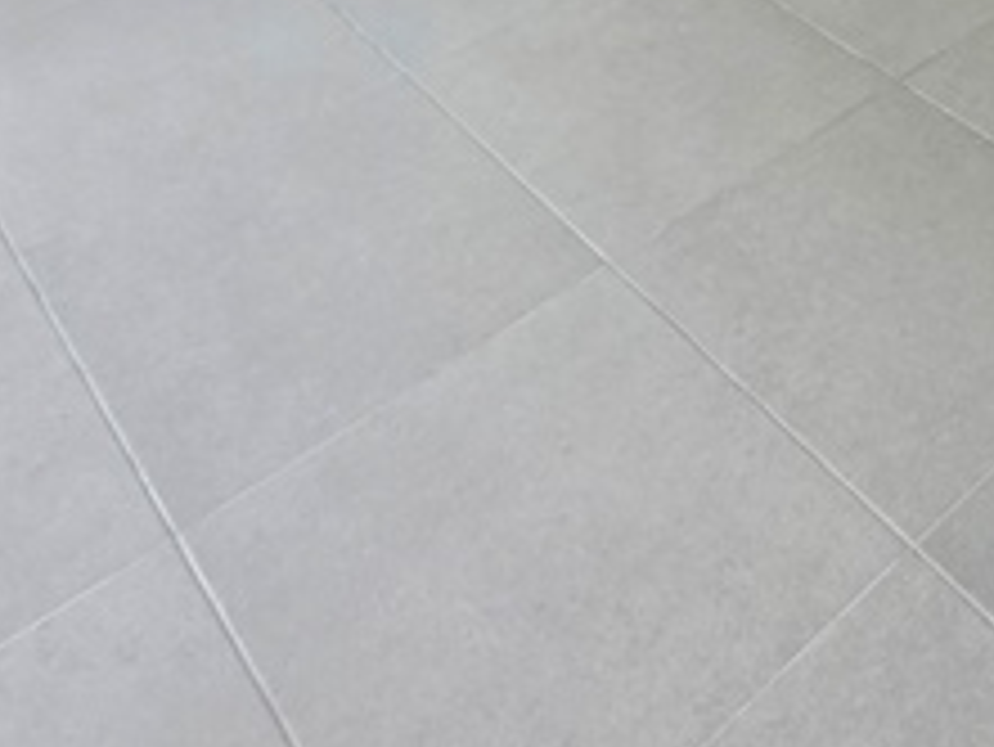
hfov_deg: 37.7
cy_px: -405
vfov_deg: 23.8
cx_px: 900
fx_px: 1350
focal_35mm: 47
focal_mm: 2.2
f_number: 1.9
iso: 100
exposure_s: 1/120
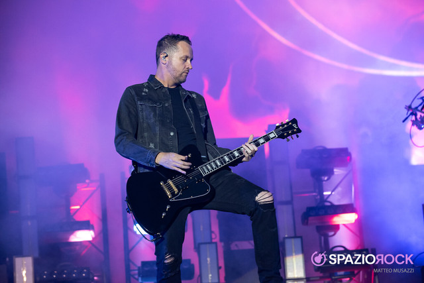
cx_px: 212
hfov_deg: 17.1
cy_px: 142
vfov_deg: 11.4
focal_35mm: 120
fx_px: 1414
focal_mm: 120
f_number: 4.5
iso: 5000
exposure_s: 1/250
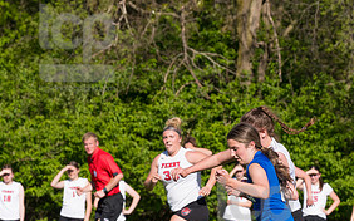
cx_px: 255
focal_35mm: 486
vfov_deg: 2.7
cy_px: 221
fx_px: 4687
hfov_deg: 4.3
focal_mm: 155
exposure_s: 1/1600
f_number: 5.6
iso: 250
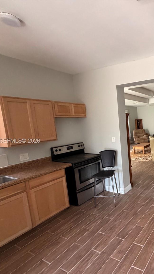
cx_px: 155
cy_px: 141
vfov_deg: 83.8
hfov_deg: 45.1
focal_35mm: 21
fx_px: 152
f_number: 2.2
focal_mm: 2.22
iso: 320
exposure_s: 1/116
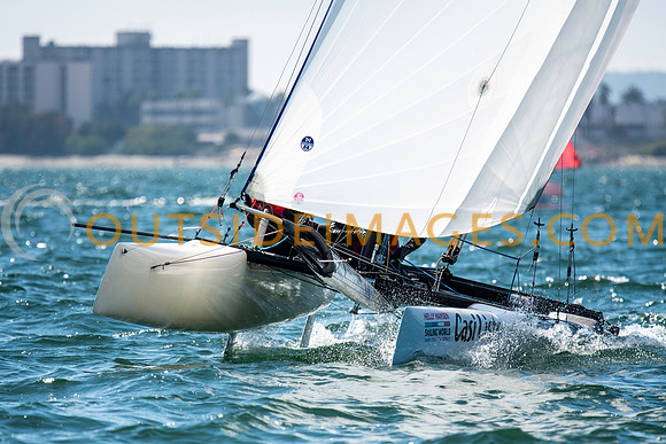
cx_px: 333
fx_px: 8358
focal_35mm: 452
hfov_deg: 4.6
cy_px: 222
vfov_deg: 3.0
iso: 250
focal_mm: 300
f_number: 4
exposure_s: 1/5000
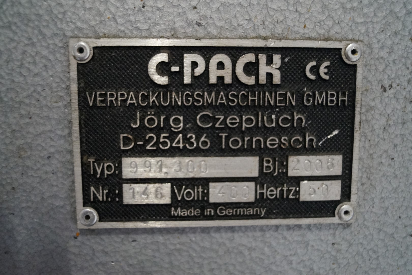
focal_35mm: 39
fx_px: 446
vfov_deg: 34.2
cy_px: 138
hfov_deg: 49.6
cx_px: 206
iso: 3200
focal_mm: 26
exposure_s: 1/30
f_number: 4
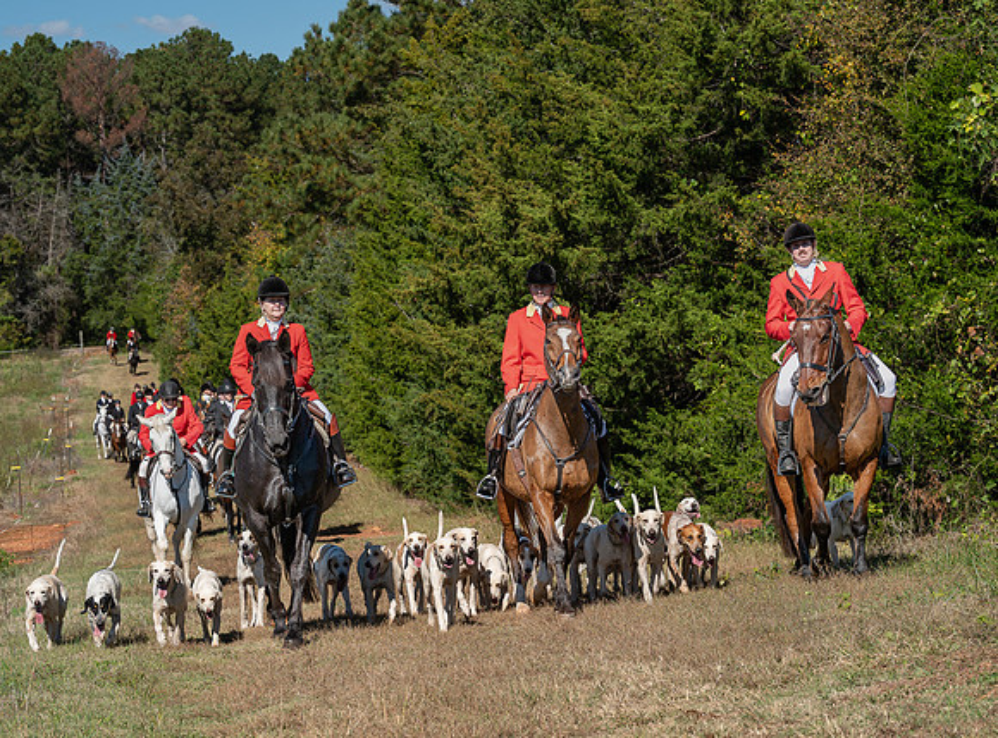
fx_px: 2998
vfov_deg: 14.0
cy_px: 383
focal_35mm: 104
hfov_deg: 18.9
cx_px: 467
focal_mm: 93
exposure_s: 1/500
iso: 200
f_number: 6.3
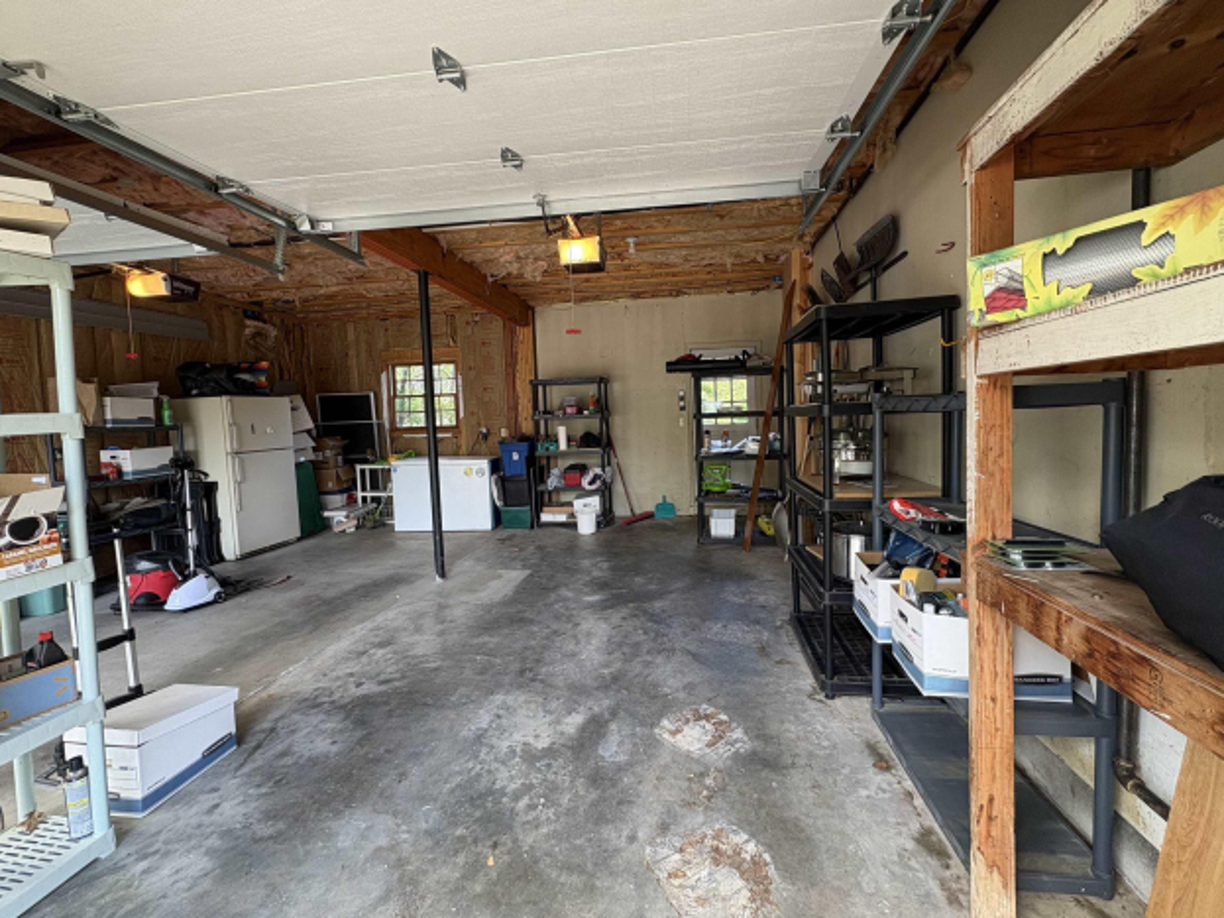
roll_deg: +2.4
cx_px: 620
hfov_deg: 98.2
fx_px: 530
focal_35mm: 15
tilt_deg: -2.6
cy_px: 446
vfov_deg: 81.7
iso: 125
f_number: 2.2
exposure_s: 1/60
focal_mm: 2.22
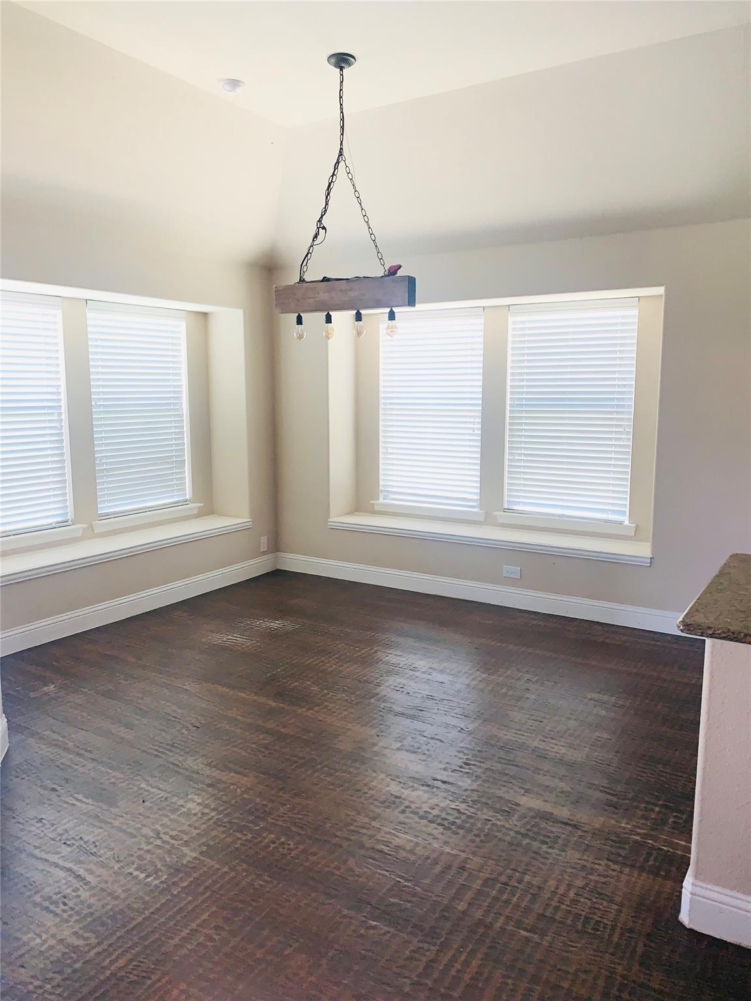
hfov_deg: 53.1
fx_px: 752
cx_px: 376
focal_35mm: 26
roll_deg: +0.0
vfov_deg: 67.3
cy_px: 500
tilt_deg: -7.0
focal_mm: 4.25
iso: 50
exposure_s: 1/17
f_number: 1.8
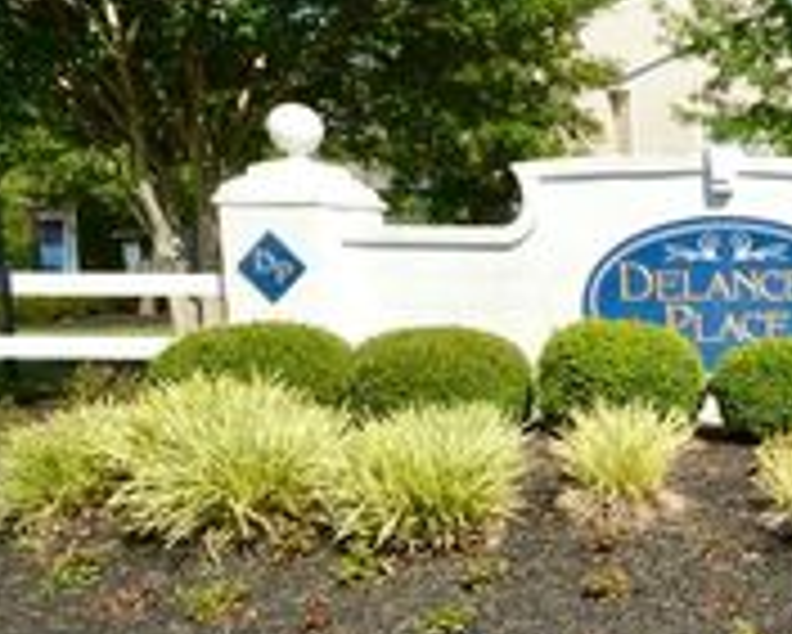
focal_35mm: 40
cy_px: 366
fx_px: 938
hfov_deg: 33.3
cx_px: 1035
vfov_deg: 37.3
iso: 100
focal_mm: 10
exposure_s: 1/200
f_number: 9
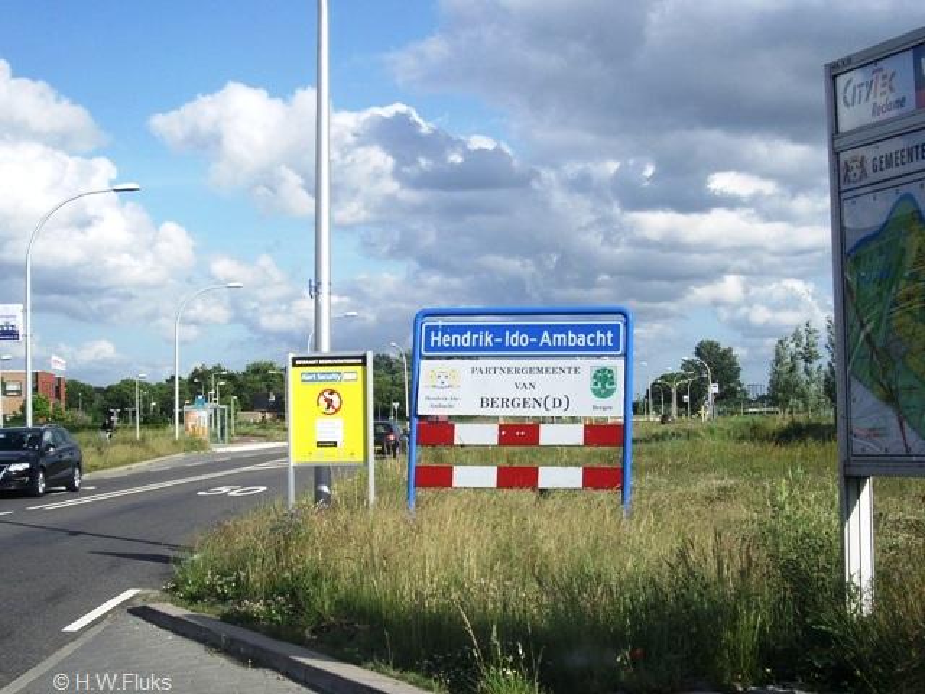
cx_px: 462
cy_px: 347
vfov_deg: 37.7
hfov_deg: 49.0
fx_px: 1015
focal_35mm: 38
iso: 64
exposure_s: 1/800
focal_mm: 7.9
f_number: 2.8
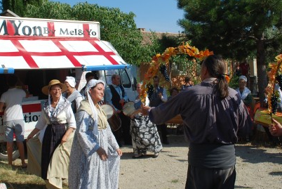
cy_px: 66
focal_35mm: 43
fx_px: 337
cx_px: 127
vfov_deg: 31.1
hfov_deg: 45.3
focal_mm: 18
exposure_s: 1/250
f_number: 8
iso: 100
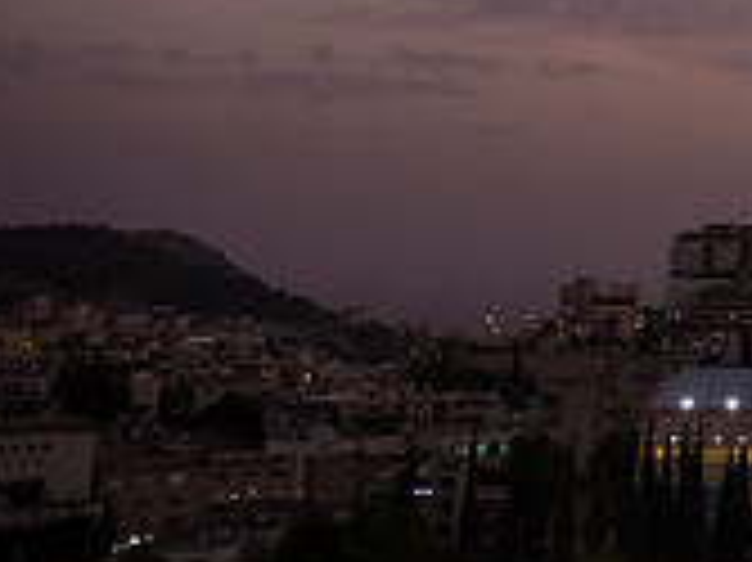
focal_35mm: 107
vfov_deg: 13.1
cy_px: -268
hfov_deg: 16.1
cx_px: 1279
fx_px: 2323
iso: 1600
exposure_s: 1/250
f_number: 2.8
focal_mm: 32
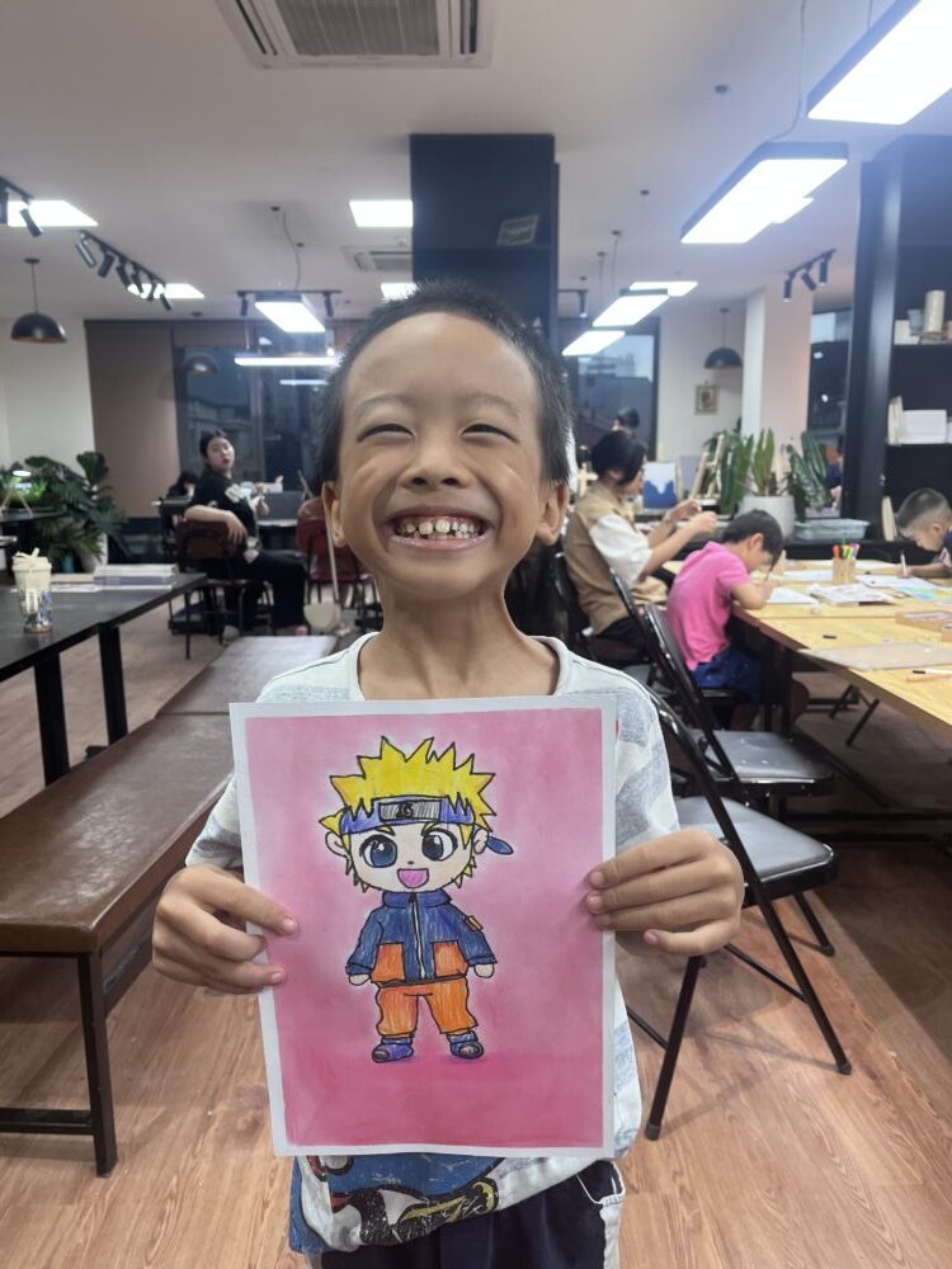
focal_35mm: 26
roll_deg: +1.0
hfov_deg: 53.1
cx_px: 476
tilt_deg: -10.2
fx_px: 953
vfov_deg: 67.3
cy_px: 634
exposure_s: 1/121
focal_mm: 5.1
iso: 125
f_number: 1.6
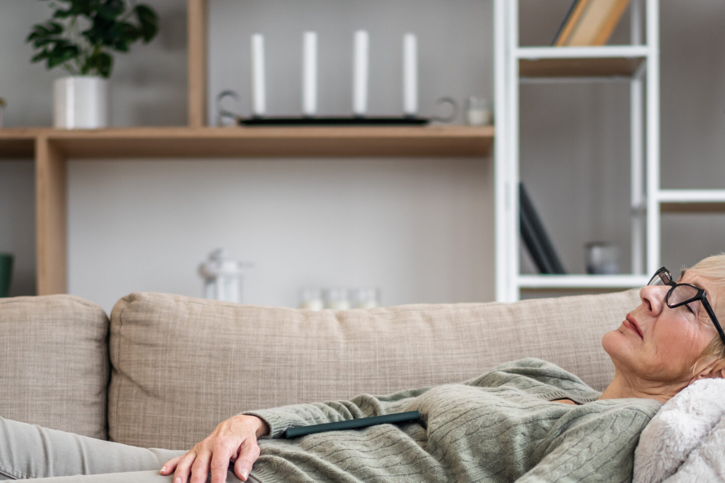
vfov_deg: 11.8
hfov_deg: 17.8
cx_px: 368
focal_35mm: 115
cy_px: 484
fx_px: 2316
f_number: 1.8
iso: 160
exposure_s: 1/400
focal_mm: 55
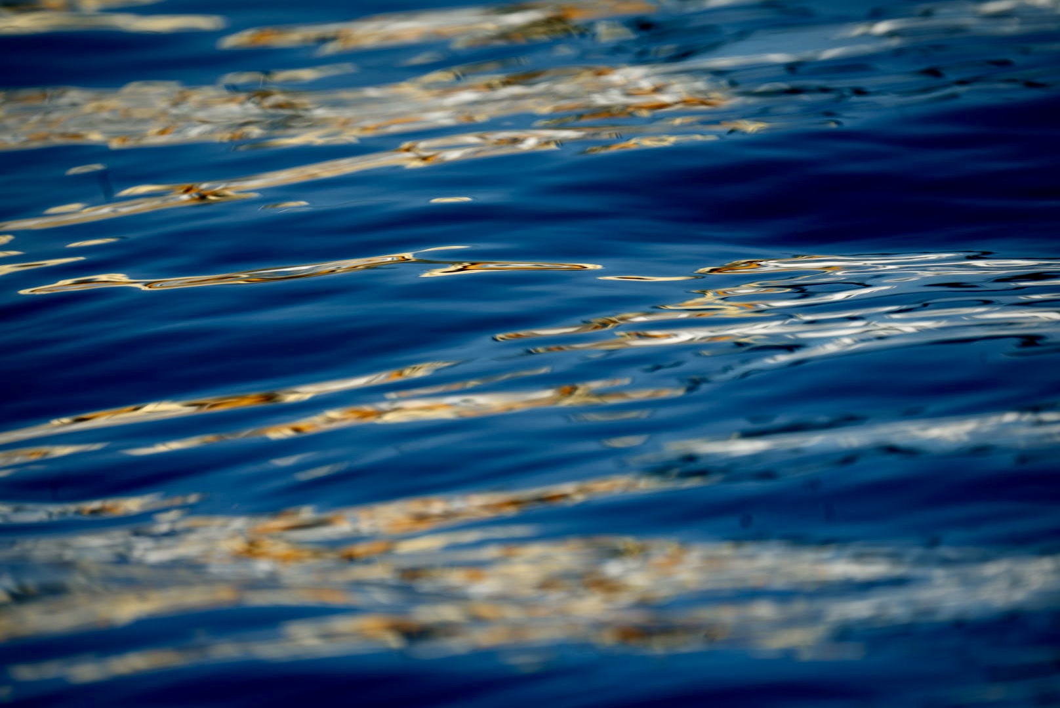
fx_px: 11782
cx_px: 530
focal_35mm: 400
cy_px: 354
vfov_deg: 3.4
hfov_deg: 5.2
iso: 50
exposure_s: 1/500
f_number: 6.3
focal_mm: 400
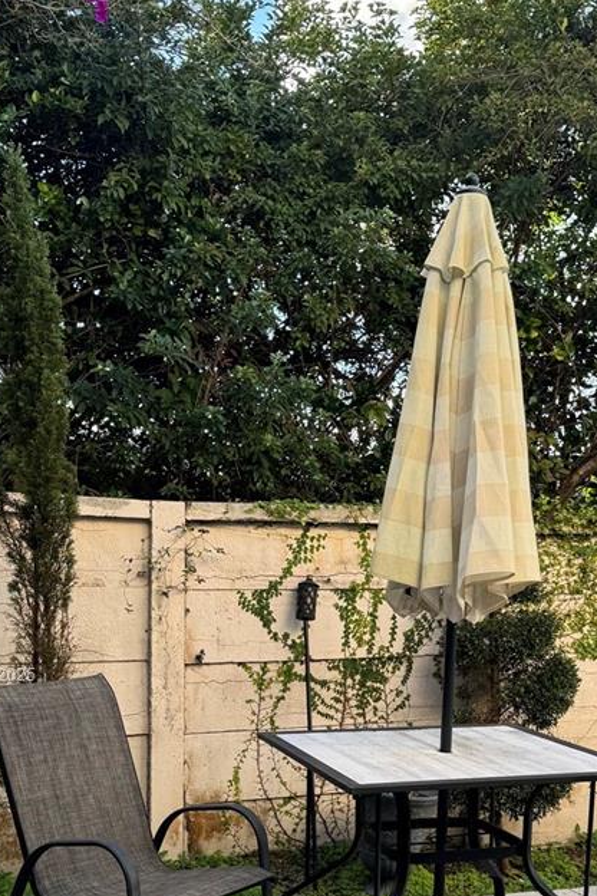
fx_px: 1194
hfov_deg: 27.8
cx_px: 419
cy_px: 676
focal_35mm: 48
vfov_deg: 39.9
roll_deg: -1.5
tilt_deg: -6.9
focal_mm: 6.76
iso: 80
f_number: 1.78
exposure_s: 1/407
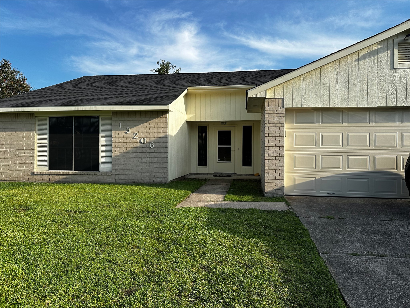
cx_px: 205
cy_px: 154
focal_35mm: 24
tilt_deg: +0.7
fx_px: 284
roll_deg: -0.5
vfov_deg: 56.8
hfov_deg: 71.6
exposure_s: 1/2469
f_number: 1.78
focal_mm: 6.86
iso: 80
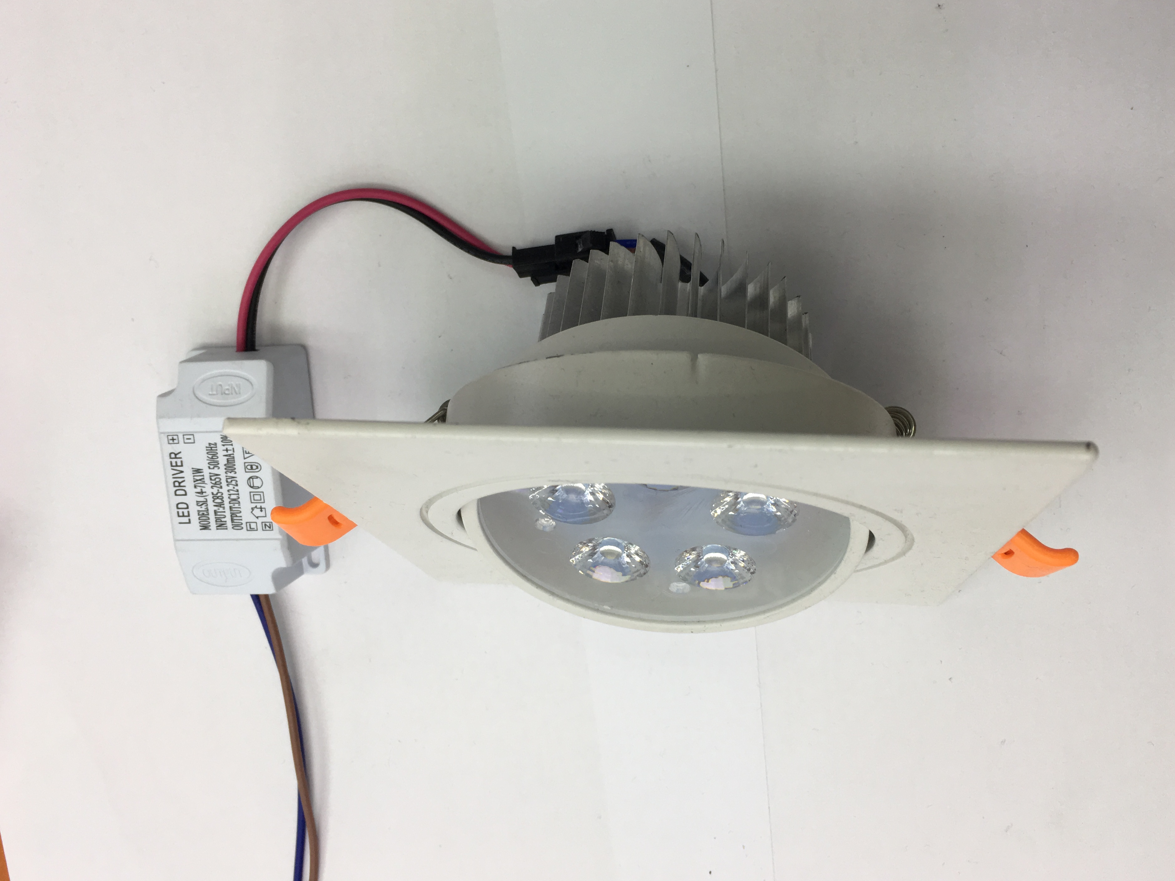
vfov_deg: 45.4
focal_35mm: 31
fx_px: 1052
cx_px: 603
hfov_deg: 58.3
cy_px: 429
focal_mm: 4.15
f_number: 2.2
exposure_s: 1/100
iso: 40
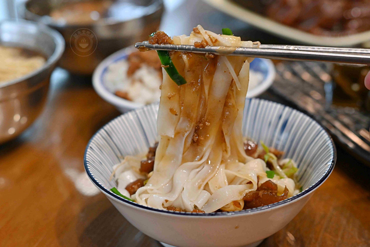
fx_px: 771
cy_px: 124
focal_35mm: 75
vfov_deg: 18.2
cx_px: 185
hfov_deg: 27.0
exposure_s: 1/200
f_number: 3.2
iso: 1000
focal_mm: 50
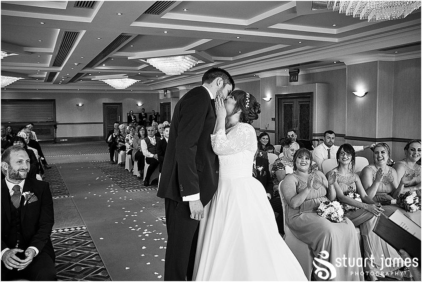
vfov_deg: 37.9
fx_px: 410
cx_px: 211
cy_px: 141
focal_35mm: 35
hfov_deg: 54.4
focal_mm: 23
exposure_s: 1/250
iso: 1250
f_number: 3.2
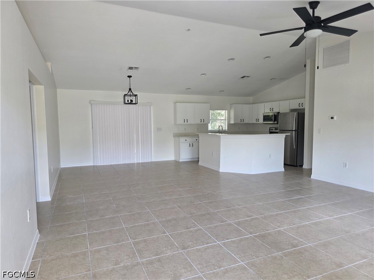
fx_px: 248
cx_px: 187
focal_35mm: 23
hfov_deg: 73.9
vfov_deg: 58.9
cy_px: 140
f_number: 1.7
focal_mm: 6.3
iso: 250
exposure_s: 1/120
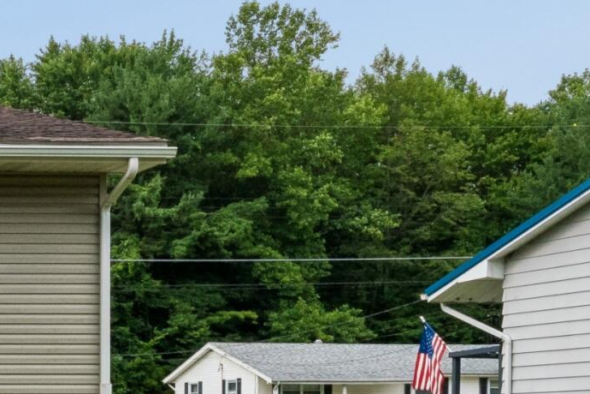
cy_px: 445
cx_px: -518
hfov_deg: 17.6
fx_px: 1468
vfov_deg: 14.8
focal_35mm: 90
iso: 800
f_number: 22
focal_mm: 20.6
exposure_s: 1/160
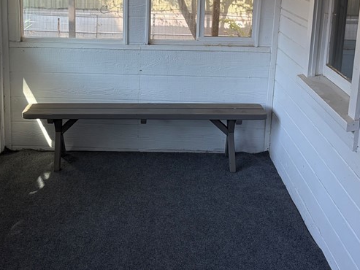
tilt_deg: -11.6
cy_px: 66
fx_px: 562
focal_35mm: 54
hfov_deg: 35.3
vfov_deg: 26.7
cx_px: 126
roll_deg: -0.3
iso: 50
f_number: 1.6
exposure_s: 1/170
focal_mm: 5.96
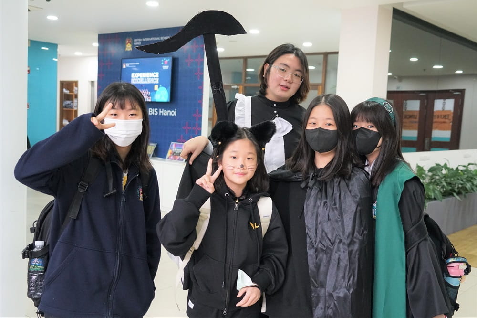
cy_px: 159
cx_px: 238
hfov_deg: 54.5
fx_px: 464
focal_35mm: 35
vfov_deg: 37.8
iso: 5000
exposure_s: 1/160
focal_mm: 35
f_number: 4
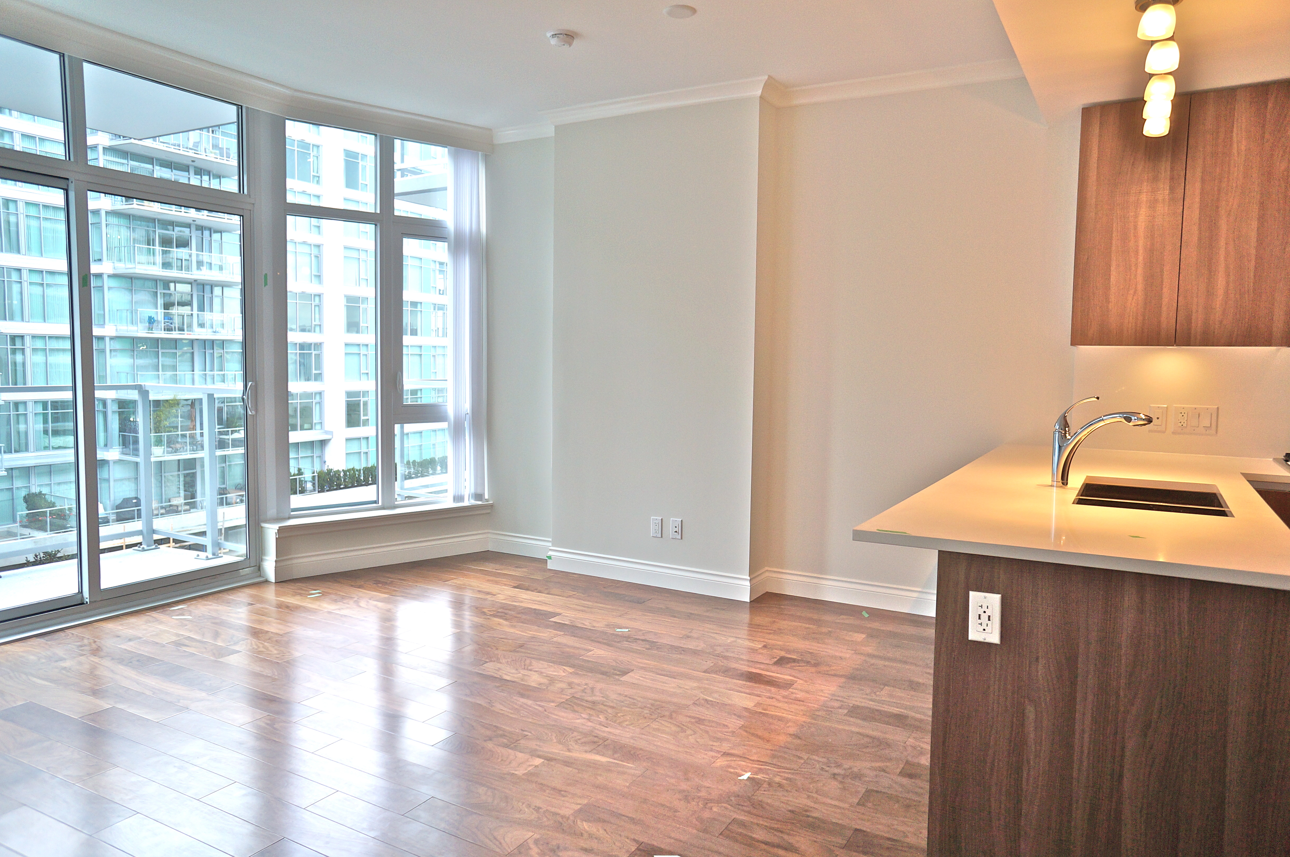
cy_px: 428
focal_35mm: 24
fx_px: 859
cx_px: 645
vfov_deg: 53.0
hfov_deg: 73.8
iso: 200
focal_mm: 16
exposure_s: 1/80
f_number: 4
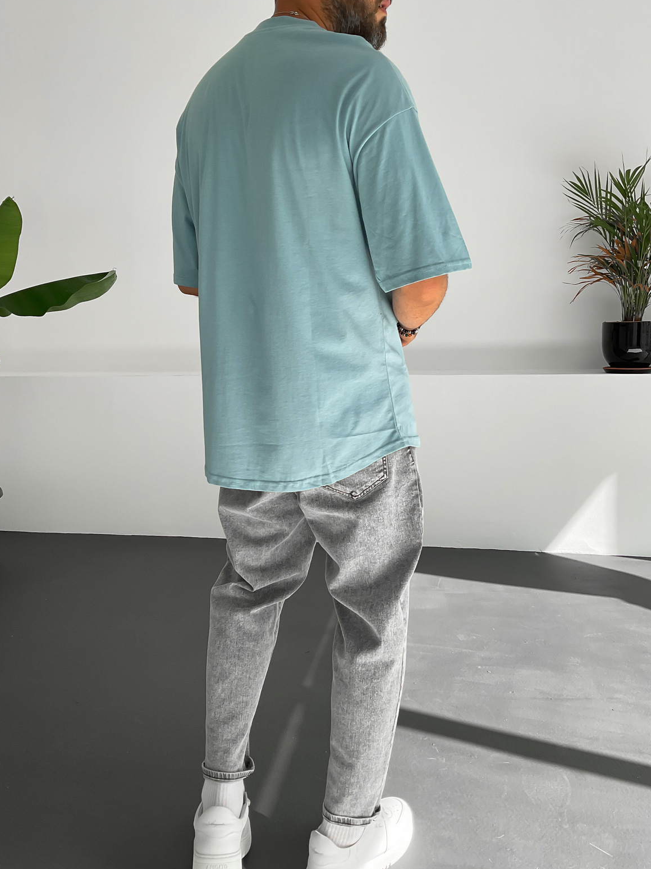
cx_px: 315
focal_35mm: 30
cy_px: 423
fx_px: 752
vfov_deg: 60.0
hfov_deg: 46.8
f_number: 1.8
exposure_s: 1/320
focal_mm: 3
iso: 16
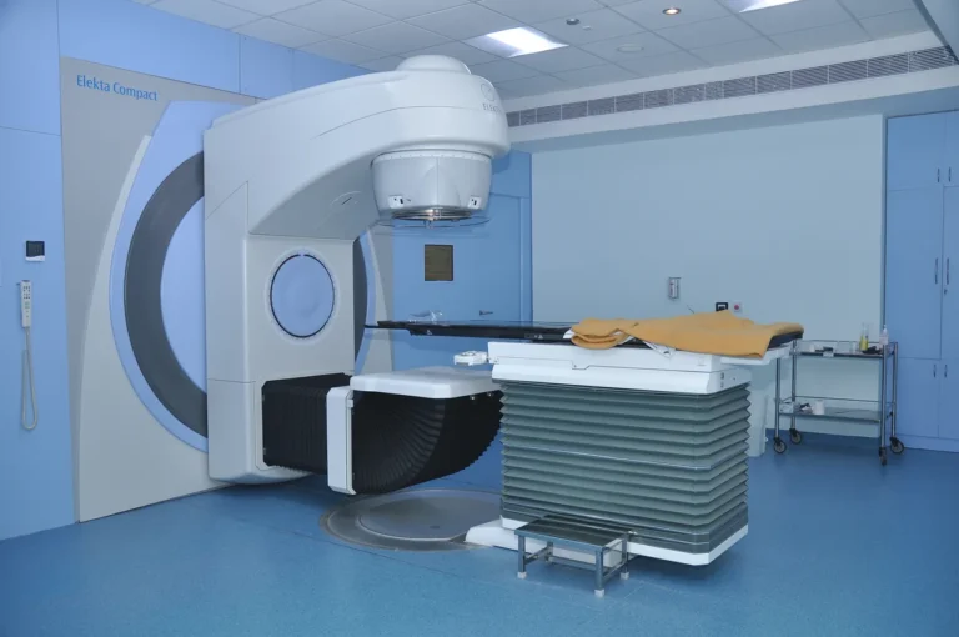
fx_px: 878
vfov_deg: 39.9
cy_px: 318
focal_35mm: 33
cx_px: 480
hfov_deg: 57.3
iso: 320
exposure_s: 1/125
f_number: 3.5
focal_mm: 22
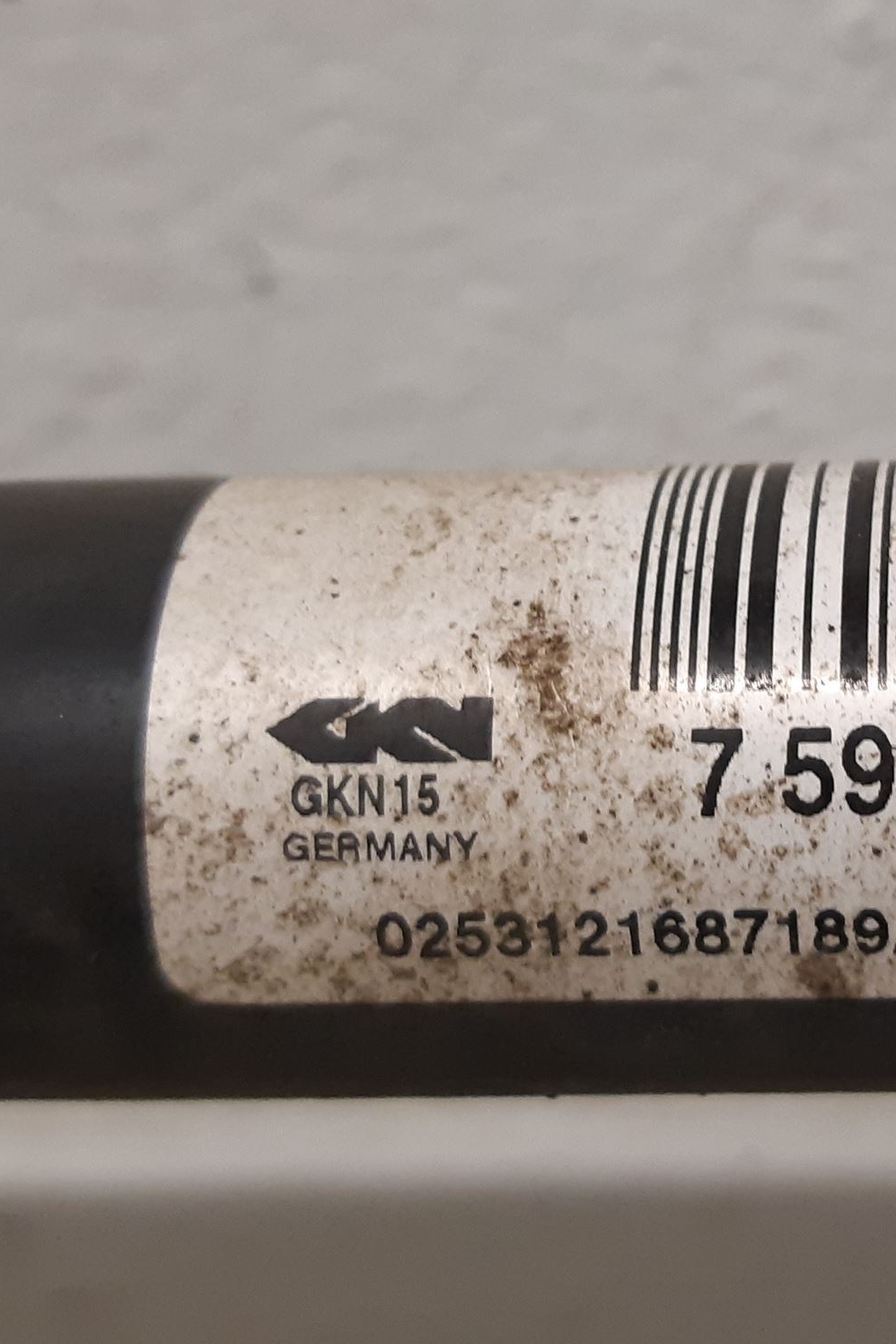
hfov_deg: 33.3
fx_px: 1381
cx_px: 865
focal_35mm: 37
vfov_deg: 51.9
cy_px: 679
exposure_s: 1/50
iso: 200
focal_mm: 3.93
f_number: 1.7
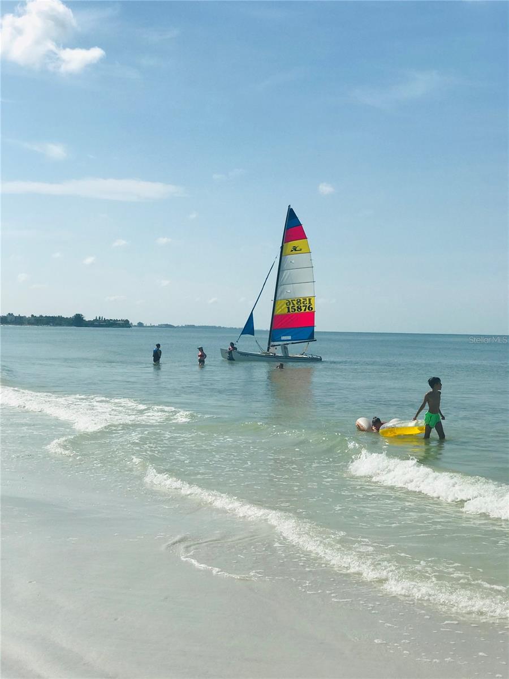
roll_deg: -0.5
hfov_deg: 25.7
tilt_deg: -0.6
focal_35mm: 57
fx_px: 1118
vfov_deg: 33.8
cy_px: 340
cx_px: 254
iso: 20
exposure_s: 1/2907
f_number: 2.8
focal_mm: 6.6
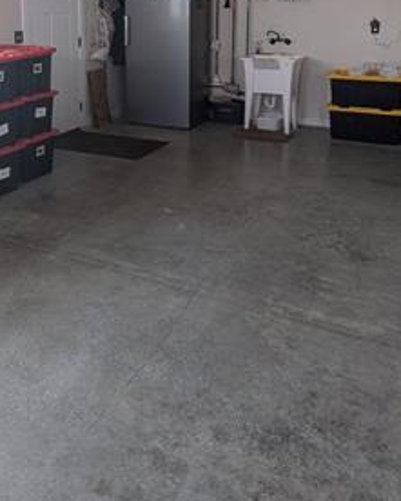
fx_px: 563
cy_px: 74
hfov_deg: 38.4
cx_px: 114
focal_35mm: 38
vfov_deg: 44.6
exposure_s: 1/60
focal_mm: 1.83
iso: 63
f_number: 2.2
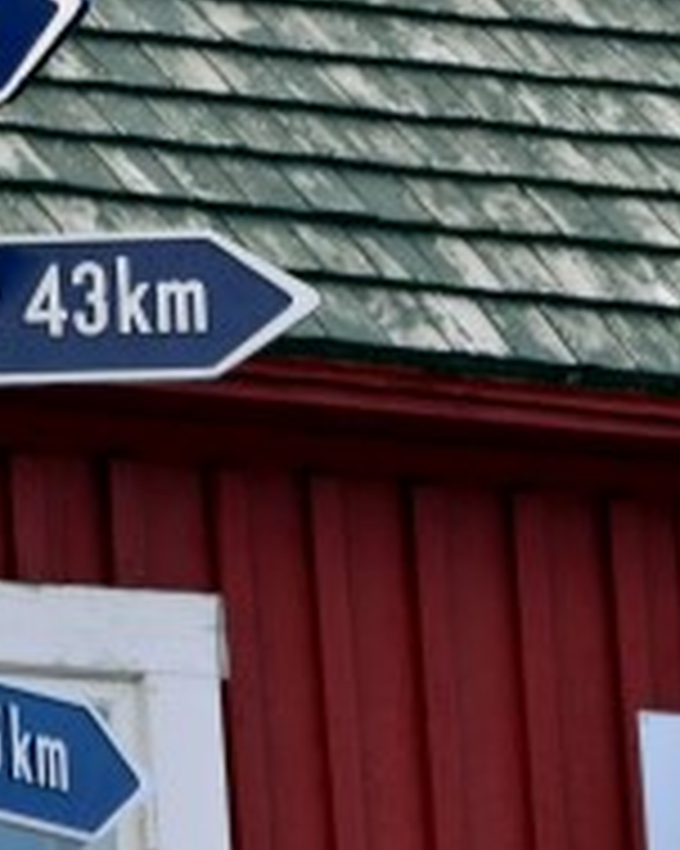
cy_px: -220
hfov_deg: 2.7
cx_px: -133
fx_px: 14245
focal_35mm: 566
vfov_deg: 3.4
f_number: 8
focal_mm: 105
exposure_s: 1/200
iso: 200
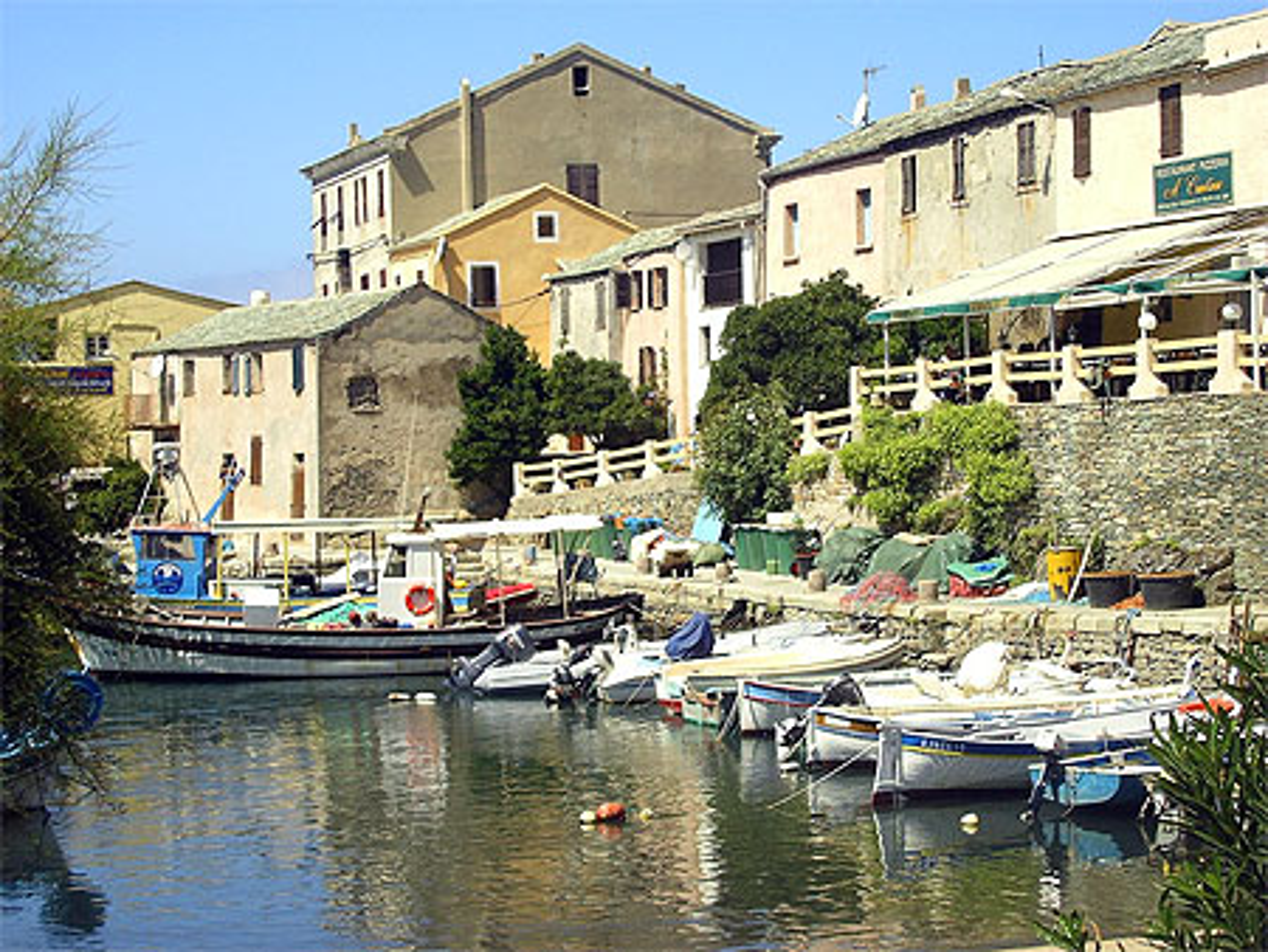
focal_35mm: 83
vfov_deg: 17.8
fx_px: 3042
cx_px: 634
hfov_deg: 23.5
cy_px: 476
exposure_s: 1/250
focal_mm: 12.8
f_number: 5.9
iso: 50
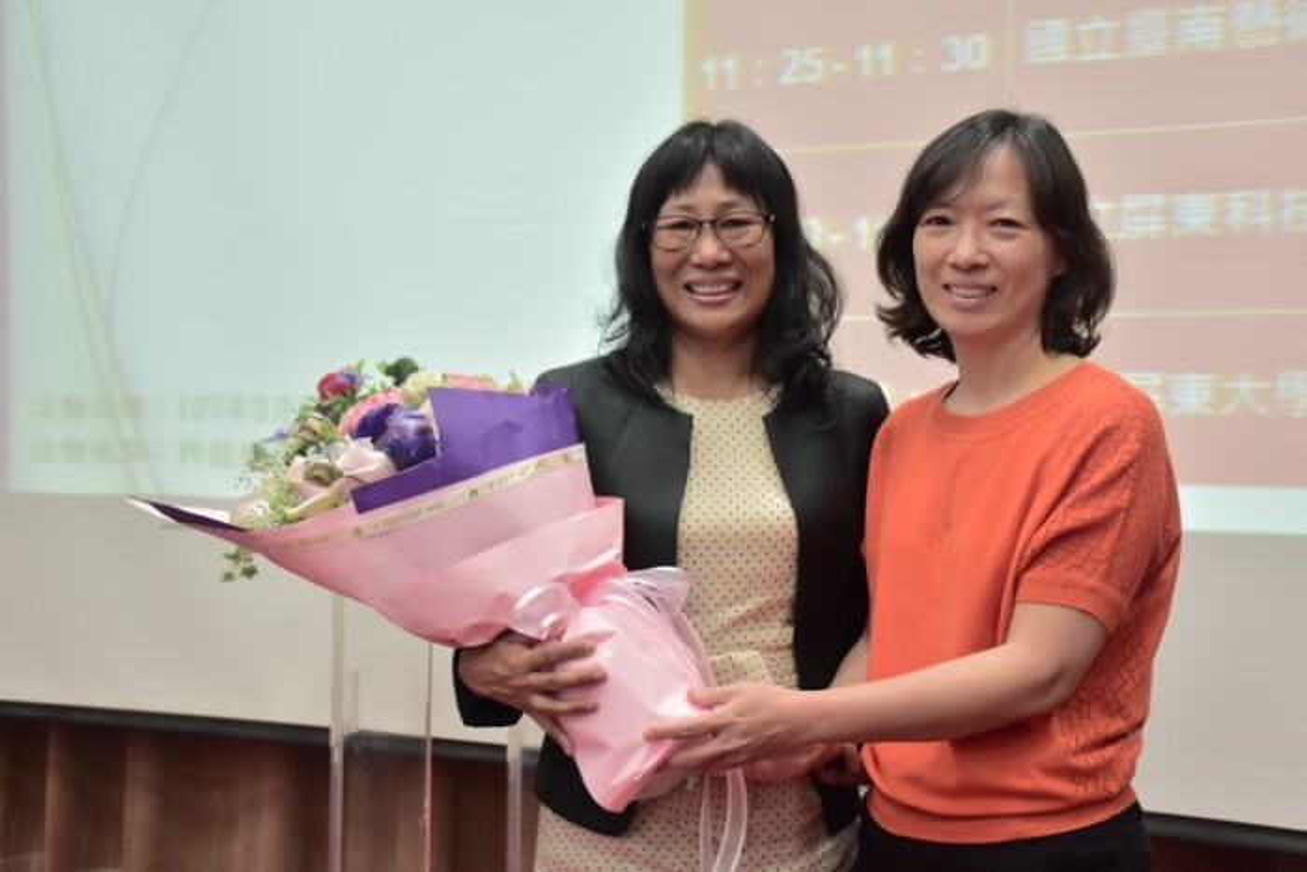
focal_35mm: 52
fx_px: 1906
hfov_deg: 37.8
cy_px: 436
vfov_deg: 25.8
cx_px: 654
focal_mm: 35
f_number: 5
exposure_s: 1/50
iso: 1000
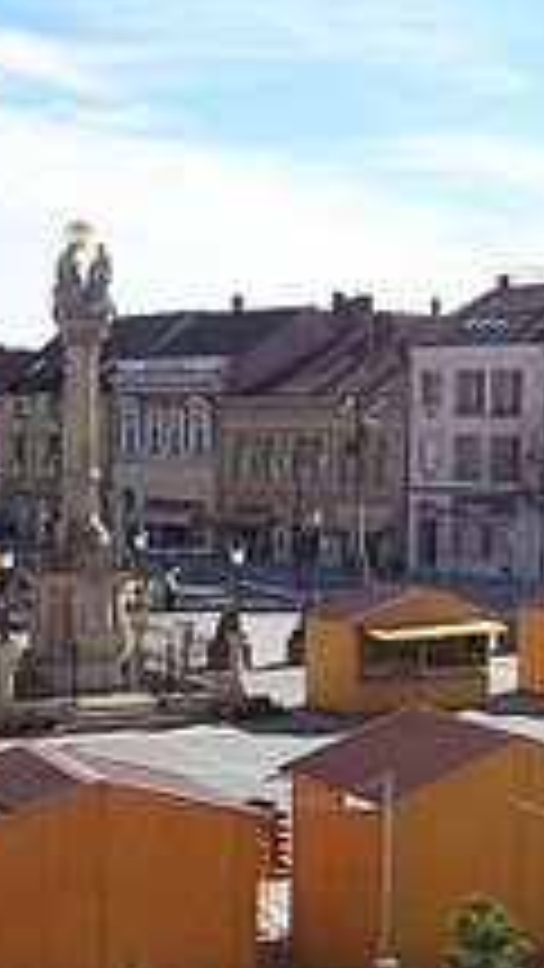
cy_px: 594
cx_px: 328
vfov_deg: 30.5
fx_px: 1769
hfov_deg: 17.5
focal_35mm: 69
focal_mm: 5.6
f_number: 5.6
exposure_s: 1/500
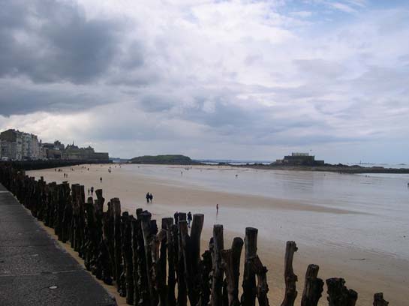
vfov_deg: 37.7
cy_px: 153
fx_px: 449
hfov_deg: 49.0
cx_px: 204
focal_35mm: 38
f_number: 7.6
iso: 100
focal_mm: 8
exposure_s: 1/289
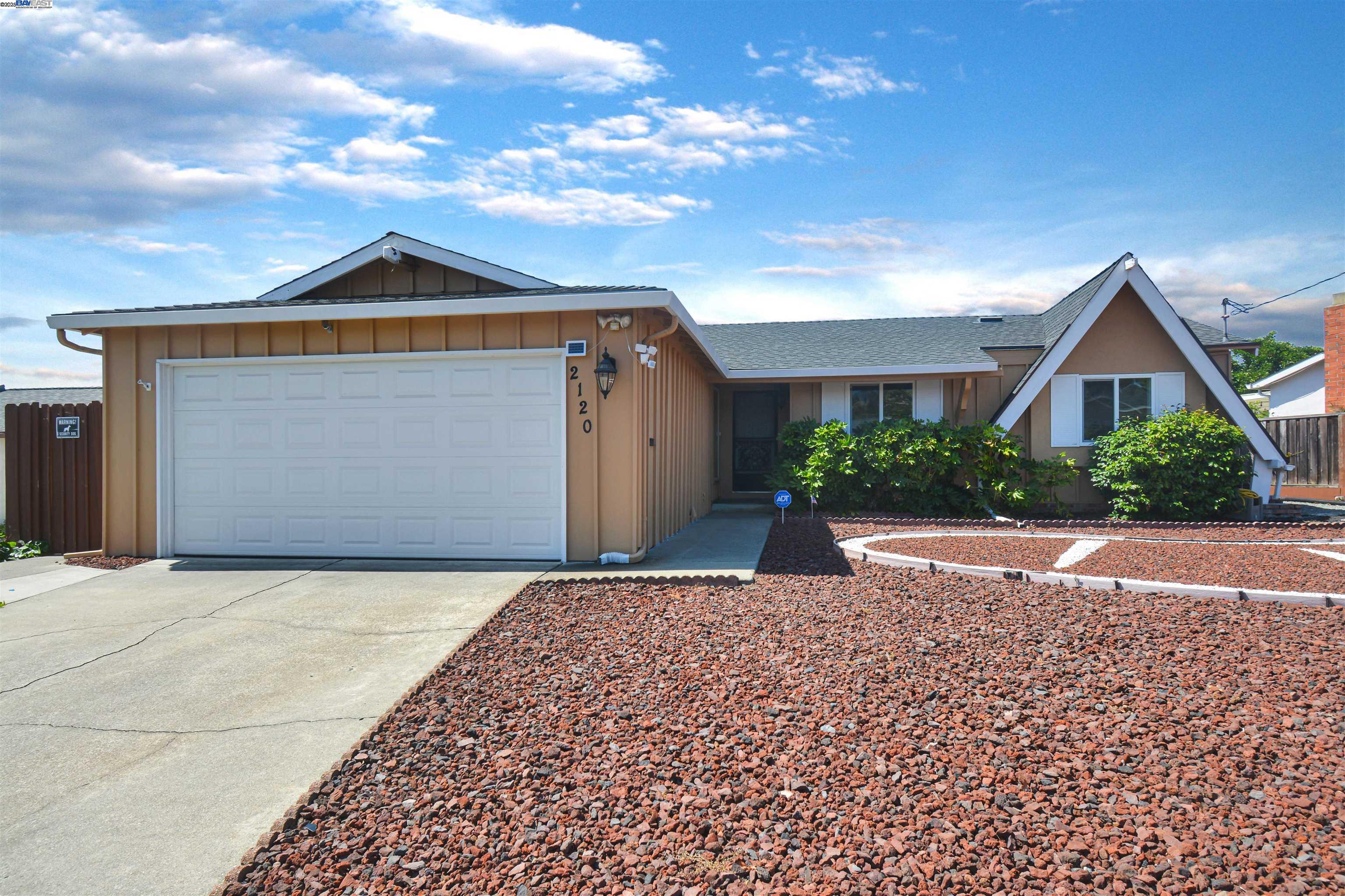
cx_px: 672
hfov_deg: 81.2
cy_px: 448
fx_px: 785
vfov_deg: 59.5
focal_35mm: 21
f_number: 8
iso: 110
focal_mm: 14
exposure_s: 1/250
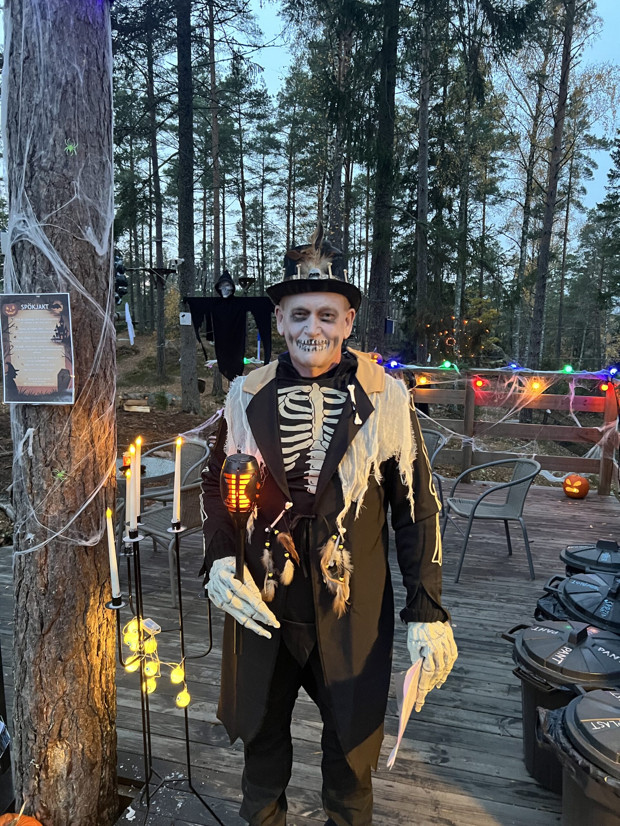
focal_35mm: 26
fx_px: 621
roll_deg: +0.6
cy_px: 413
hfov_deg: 53.1
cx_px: 310
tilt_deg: -10.0
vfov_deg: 67.3
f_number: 1.5
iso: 640
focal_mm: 5.7
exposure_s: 1/33
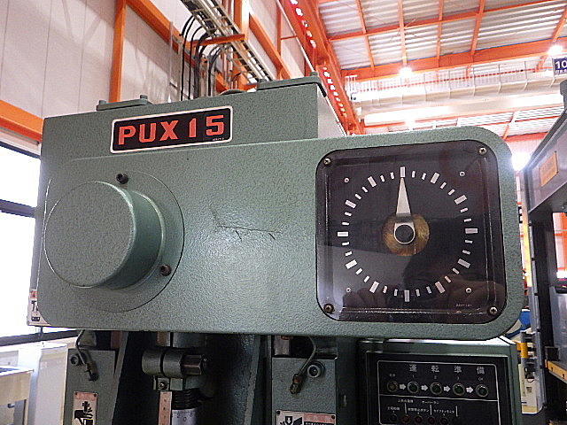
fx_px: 459
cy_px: 212
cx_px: 284
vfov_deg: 49.7
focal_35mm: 28
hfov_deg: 63.4
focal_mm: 5
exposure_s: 1/45
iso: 800
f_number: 3.5
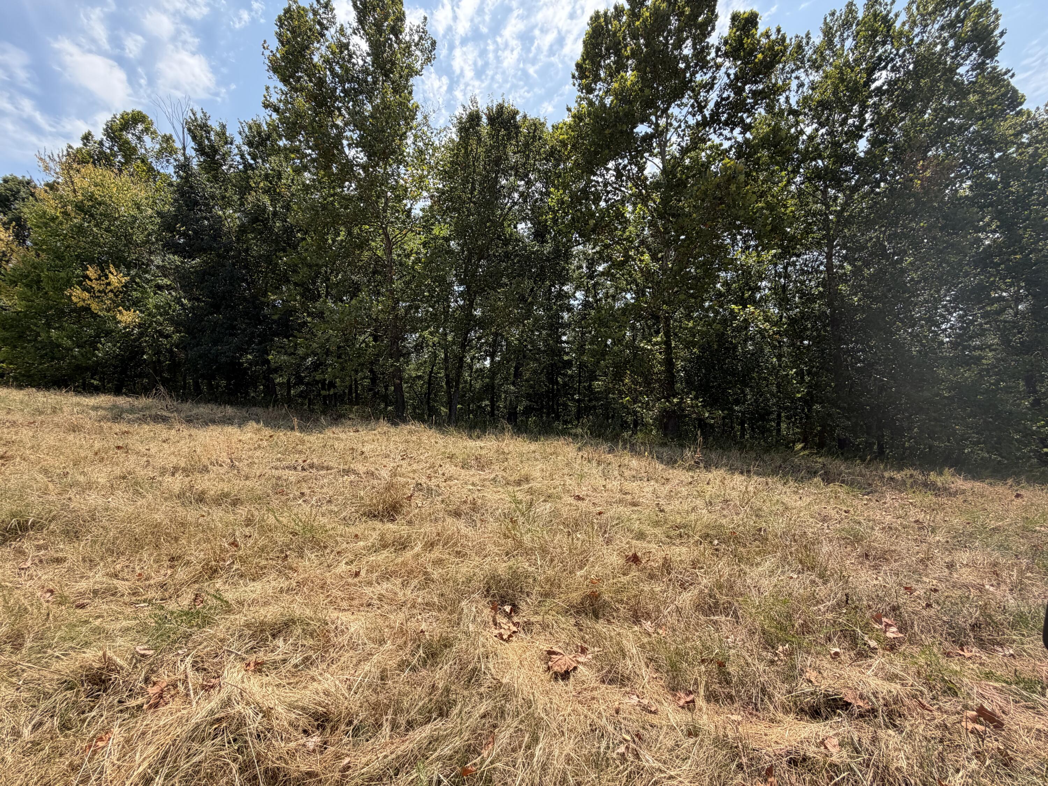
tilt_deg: -1.9
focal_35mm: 14
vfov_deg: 85.7
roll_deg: +1.4
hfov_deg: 102.1
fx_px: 424
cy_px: 393
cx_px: 524
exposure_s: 1/770
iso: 40
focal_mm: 2.22
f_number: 2.2
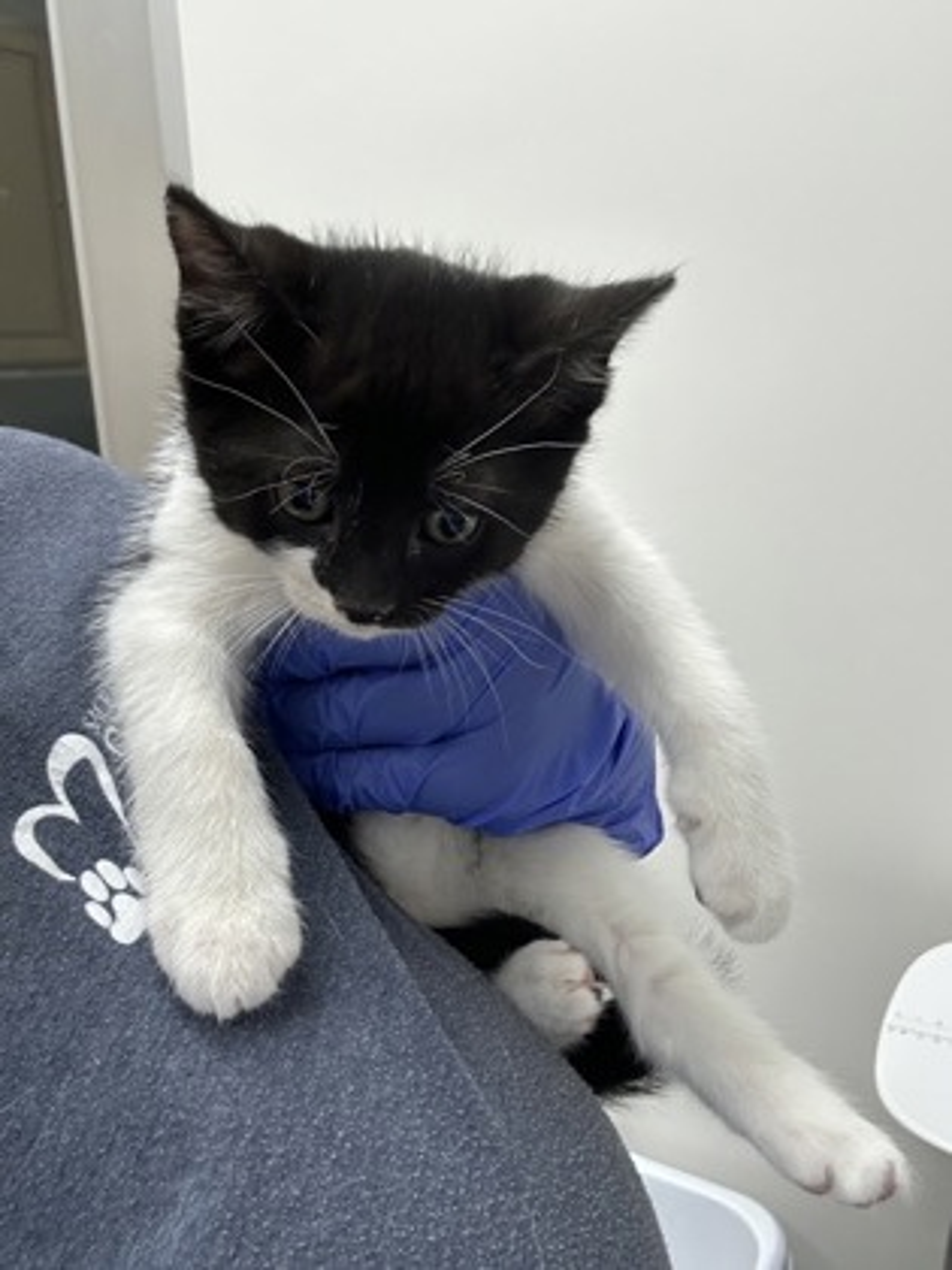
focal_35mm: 30
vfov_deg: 60.0
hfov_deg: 46.8
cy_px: 635
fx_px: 1100
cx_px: 476
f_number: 1.9
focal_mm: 2.69
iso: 80
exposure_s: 1/60
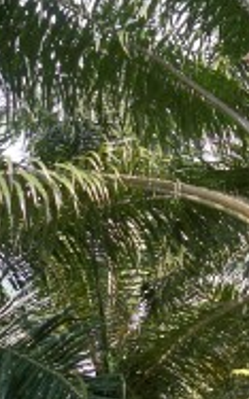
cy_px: 314
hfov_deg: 15.1
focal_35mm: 79
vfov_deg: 25.8
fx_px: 860
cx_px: 385
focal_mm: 6.3
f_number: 3.1
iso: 64
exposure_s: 1/400
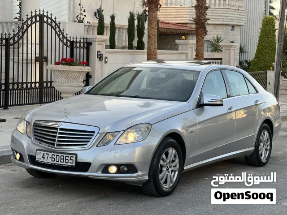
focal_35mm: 77
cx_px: 144
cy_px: 108
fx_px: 638
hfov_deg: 25.3
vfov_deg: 19.1
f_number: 2.8
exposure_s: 1/121
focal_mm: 9
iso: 40
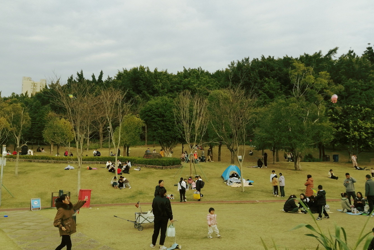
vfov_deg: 37.8
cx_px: 189
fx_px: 364
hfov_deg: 54.4
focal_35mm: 35
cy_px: 112
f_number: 1.8
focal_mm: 3.88
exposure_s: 1/625
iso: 50
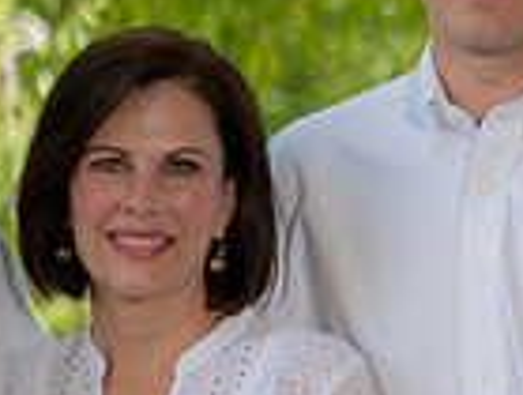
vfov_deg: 4.7
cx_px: 600
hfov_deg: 6.2
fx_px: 4802
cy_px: 419
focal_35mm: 317
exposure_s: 1/250
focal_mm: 70
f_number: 3.2
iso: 100
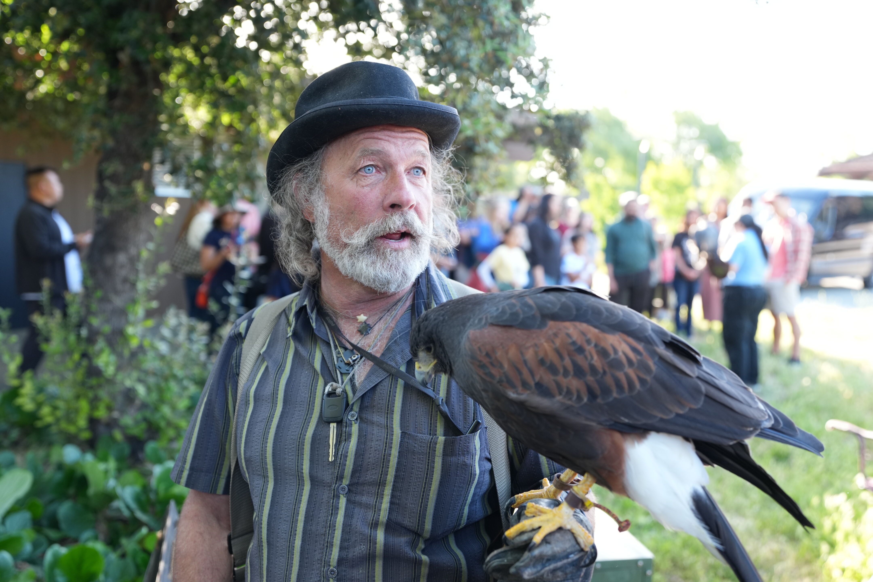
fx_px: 849
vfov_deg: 37.9
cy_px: 291
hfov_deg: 54.4
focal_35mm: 35
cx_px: 436
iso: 640
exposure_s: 1/320
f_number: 2.8
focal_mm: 35
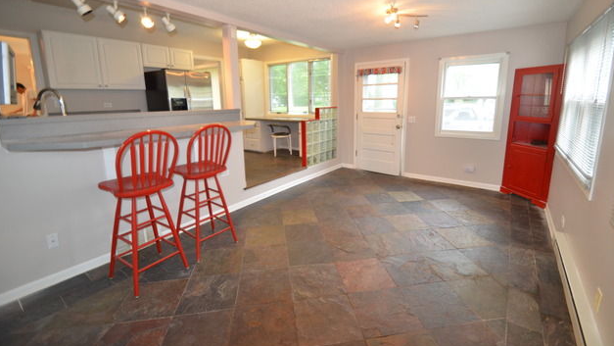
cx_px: 308
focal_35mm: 16
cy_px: 143
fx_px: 261
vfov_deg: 66.6
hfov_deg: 99.4
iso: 800
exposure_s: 1/60
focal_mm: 10
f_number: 3.5
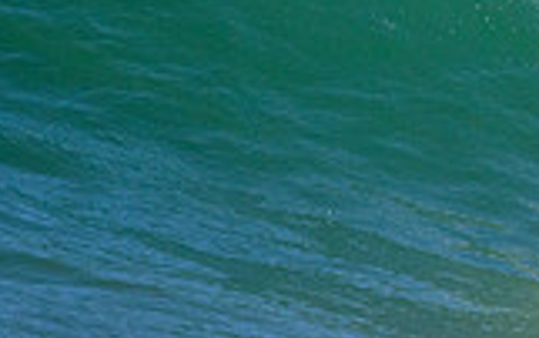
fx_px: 43174
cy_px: -35
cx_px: 937
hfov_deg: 0.7
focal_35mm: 2936
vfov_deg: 0.4
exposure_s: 1/2000
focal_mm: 800
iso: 1250
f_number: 11
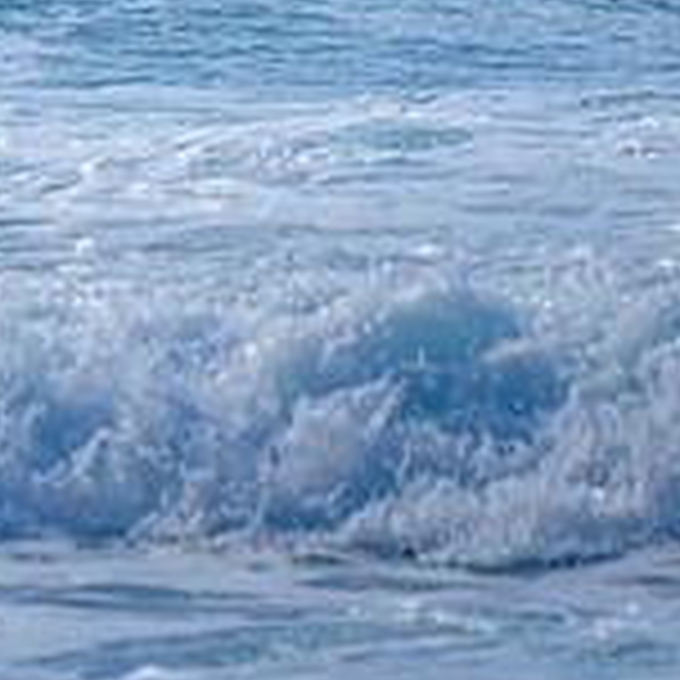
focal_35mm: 2003
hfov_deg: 0.9
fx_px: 44516
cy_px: -321
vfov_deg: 0.9
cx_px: -606
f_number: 5.6
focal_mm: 500
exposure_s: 1/2000
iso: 180
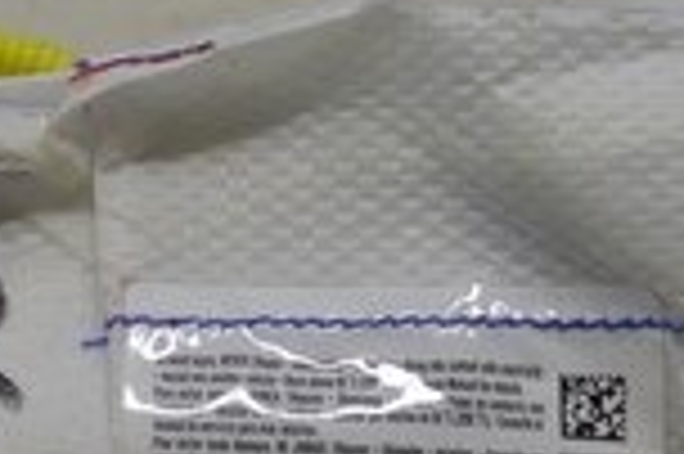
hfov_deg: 11.3
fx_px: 3454
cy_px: 600
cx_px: 108
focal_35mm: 182
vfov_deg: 7.4
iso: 400
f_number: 5
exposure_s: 1/100
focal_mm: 18
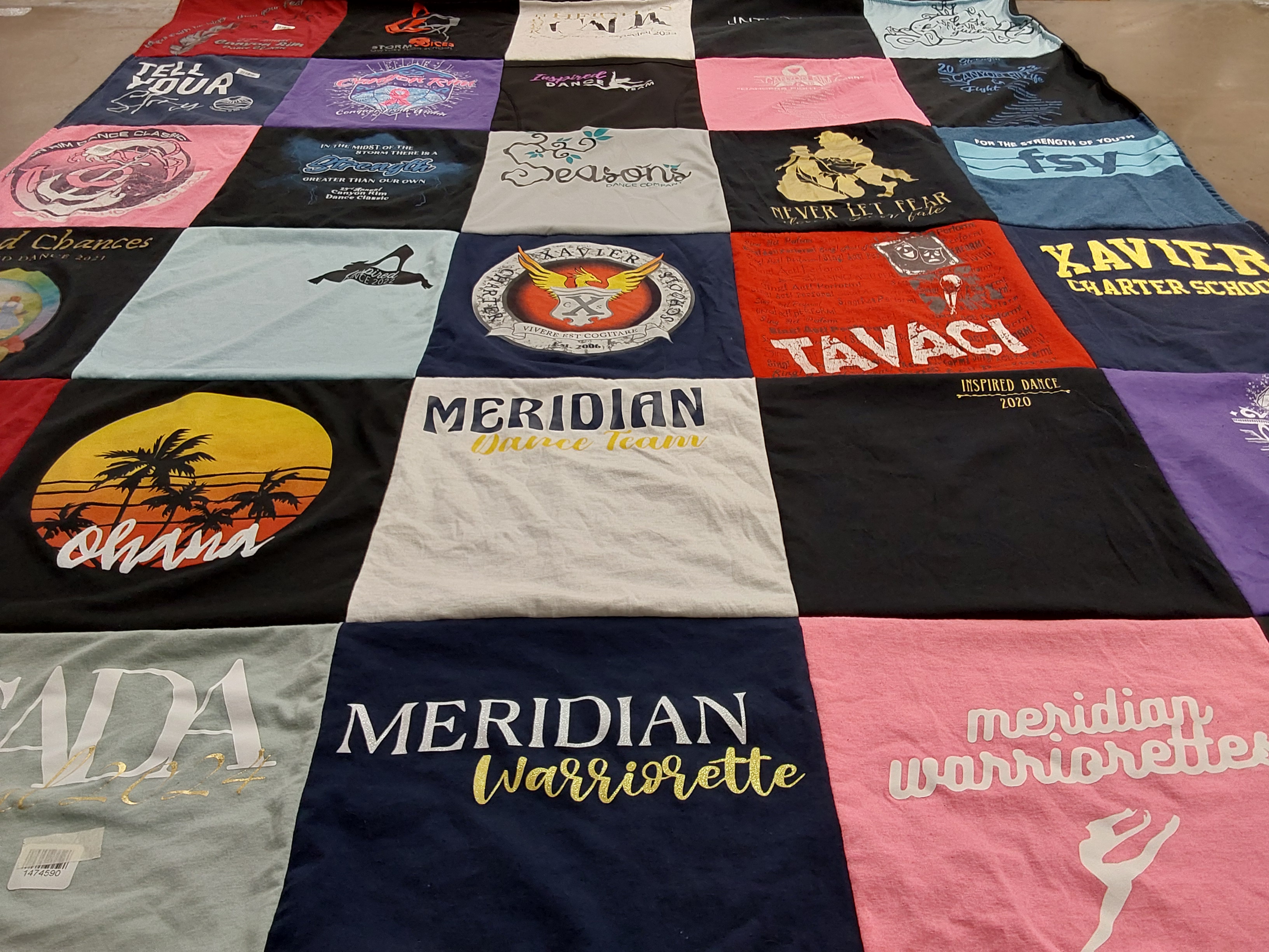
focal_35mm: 28
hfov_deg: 63.4
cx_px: 634
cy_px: 476
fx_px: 1026
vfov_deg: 49.7
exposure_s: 1/60
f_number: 1.9
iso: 50
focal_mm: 2.91
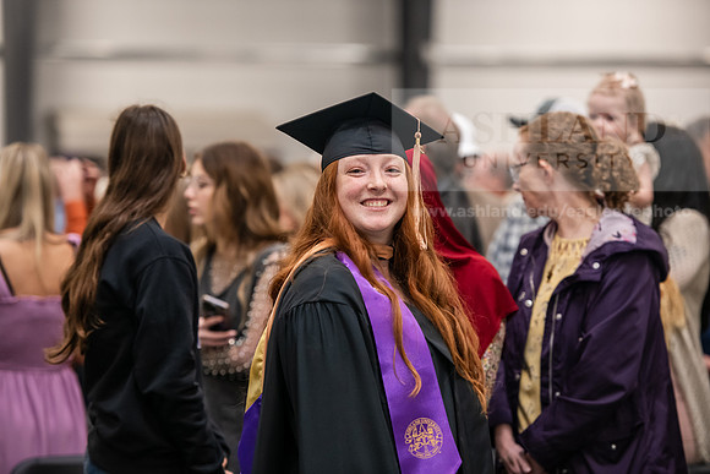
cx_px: 355
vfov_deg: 9.5
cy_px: 237
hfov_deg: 14.2
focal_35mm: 145
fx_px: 2860
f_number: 3.2
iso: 2500
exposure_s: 1/200
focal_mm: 145
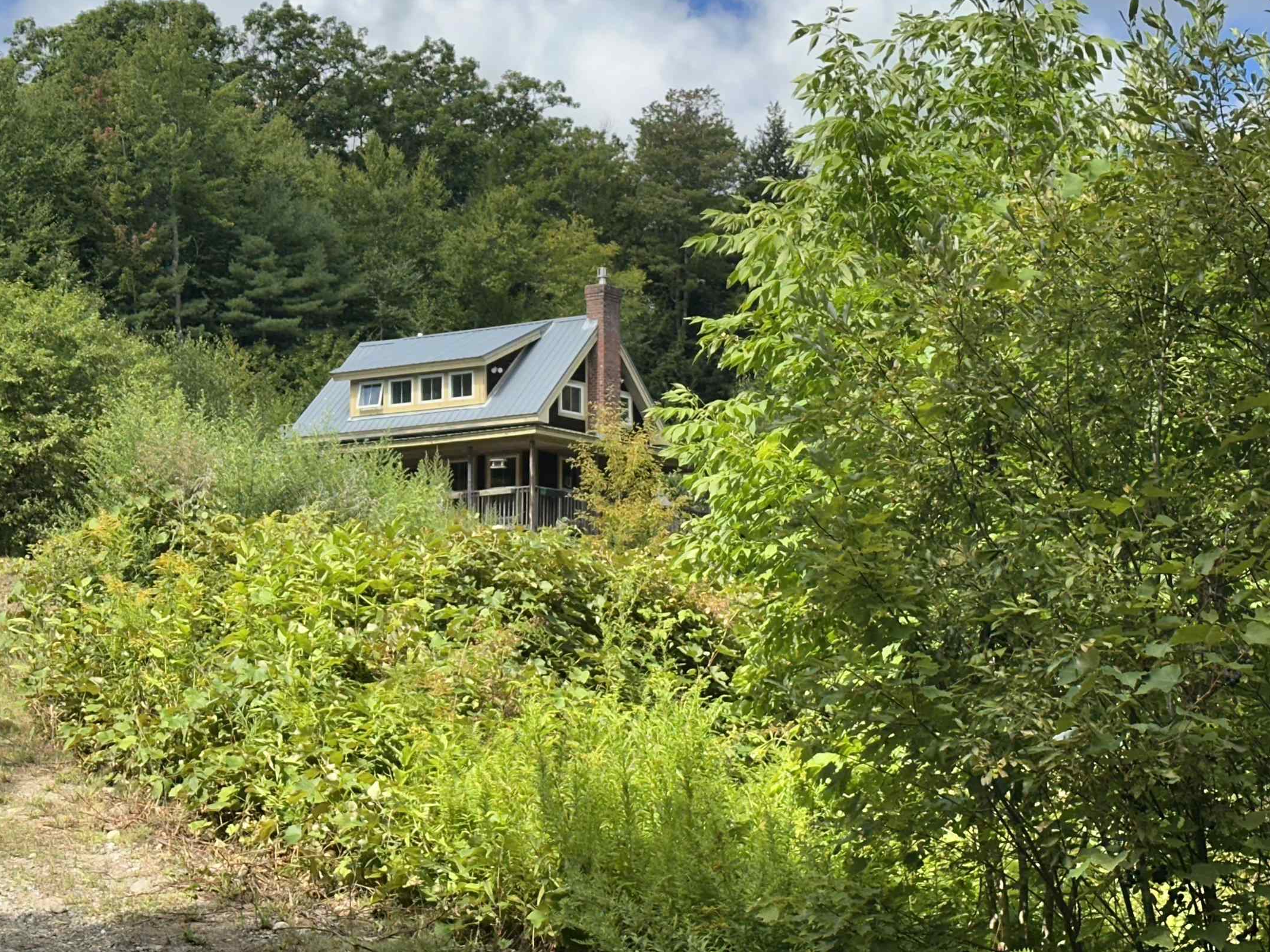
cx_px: 673
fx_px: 2532
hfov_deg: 28.2
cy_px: 469
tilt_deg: +7.4
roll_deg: -0.2
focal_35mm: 69
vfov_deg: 21.3
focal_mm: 6.86
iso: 64
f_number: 1.78
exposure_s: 1/2114
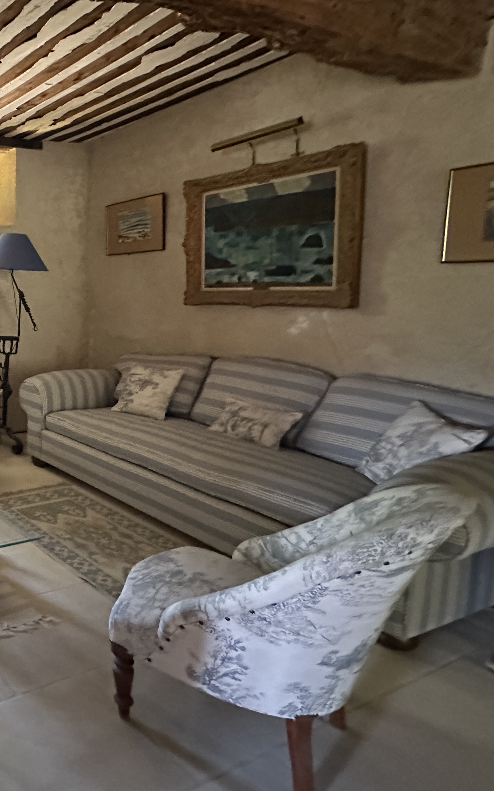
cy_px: 346
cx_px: -114
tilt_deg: -6.2
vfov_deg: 74.5
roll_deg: +0.1
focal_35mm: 24
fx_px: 517
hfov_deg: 37.2
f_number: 2.2
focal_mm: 2.22
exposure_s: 1/60
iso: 1000
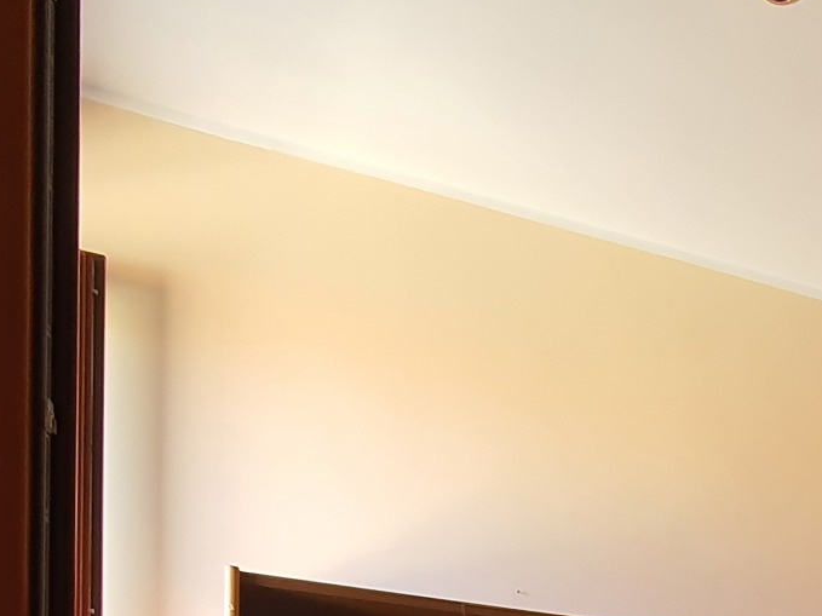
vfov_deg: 24.0
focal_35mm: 49
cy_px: 899
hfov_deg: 34.3
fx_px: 1163
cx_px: 879
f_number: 2.2
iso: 100
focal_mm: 1.8
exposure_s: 1/50
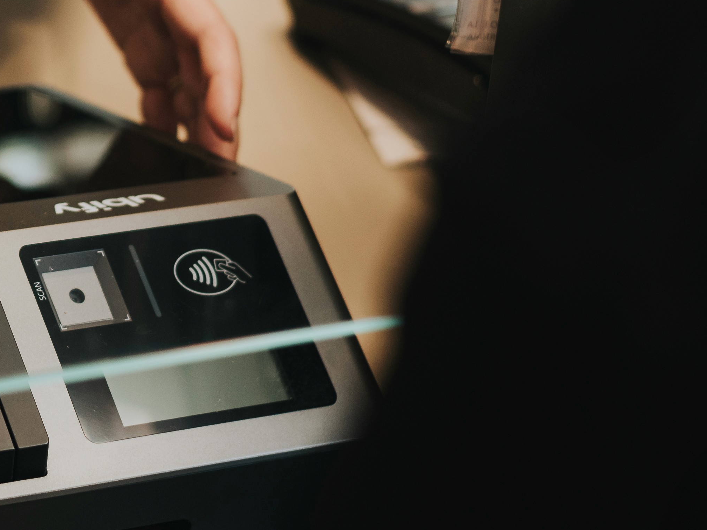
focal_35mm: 143
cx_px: -160
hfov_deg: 13.4
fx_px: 2920
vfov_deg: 10.3
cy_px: 71
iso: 320
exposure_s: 1/200
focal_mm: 50
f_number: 2.5
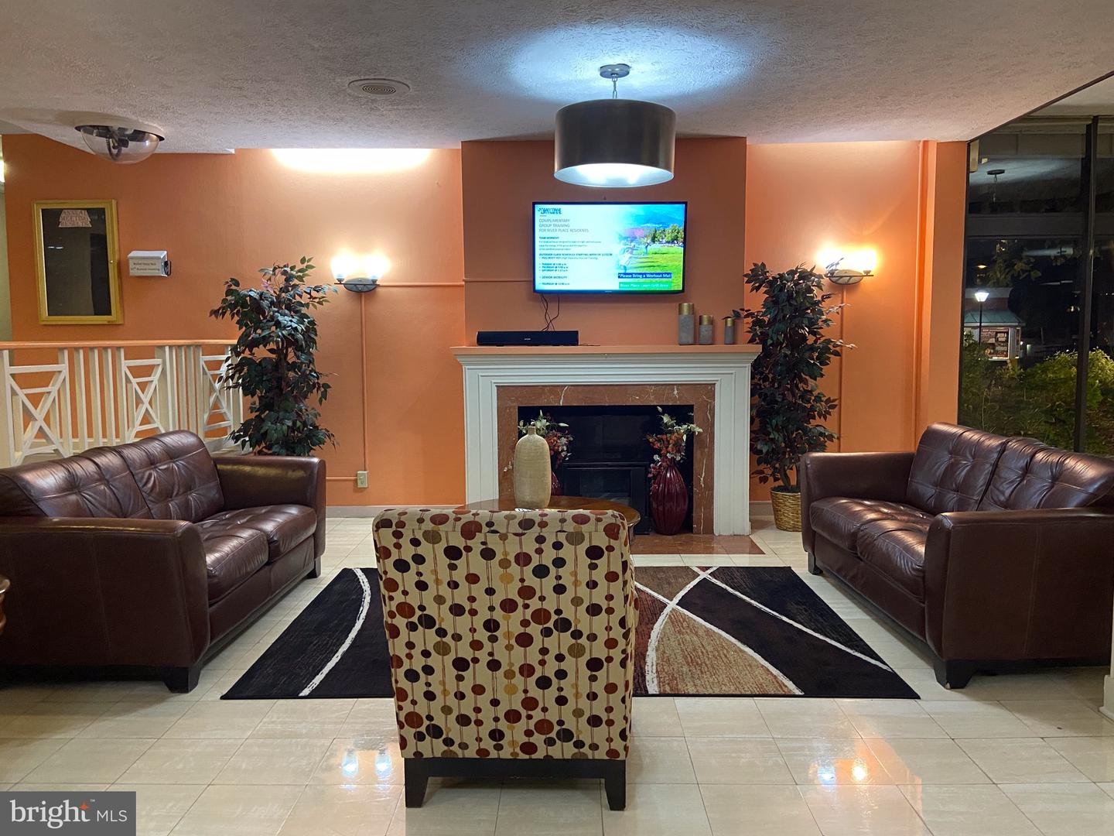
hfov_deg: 67.3
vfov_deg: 53.1
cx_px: 557
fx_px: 837
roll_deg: +0.0
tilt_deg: -5.1
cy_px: 418
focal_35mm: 26
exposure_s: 1/60
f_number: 1.8
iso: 320
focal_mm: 4.25
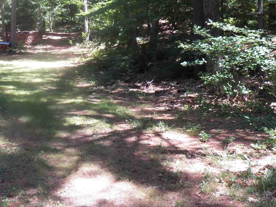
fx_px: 446
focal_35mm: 56
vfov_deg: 25.2
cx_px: 69
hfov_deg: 33.7
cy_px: 18
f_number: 2.8
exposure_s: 1/200
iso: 125
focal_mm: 4.9
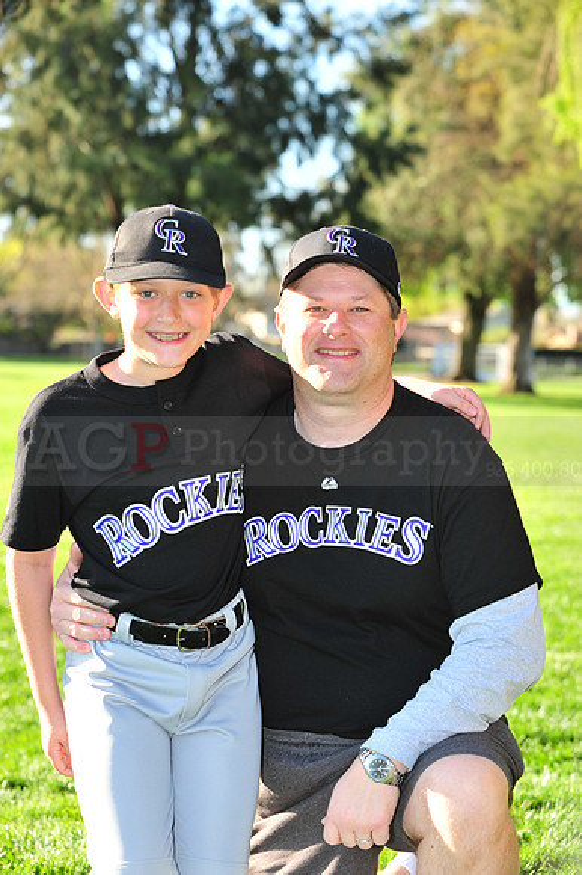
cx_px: 291
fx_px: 1942
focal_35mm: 80
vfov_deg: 25.4
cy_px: 438
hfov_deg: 17.0
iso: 200
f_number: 5.6
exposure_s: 1/250
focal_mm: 80
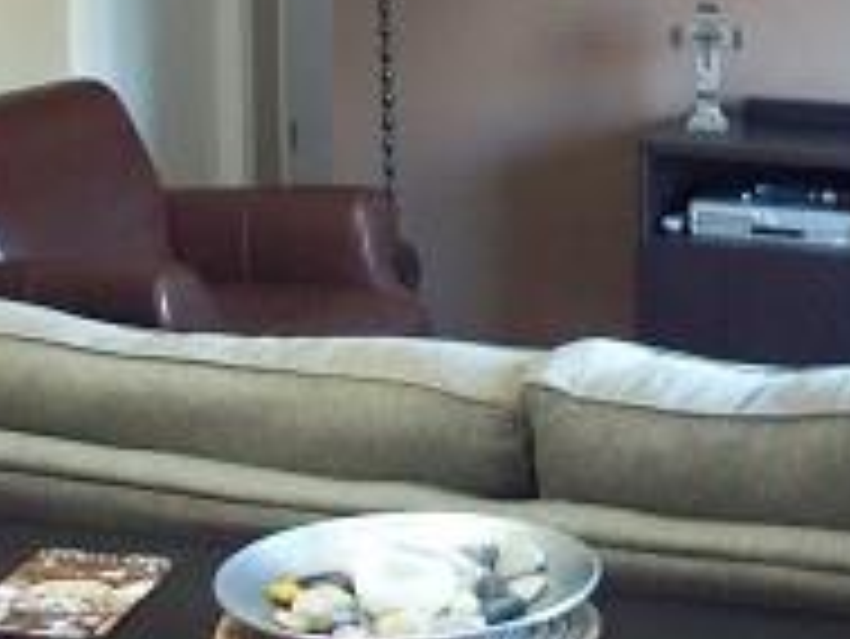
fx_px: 2310
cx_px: 1052
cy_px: 158
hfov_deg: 19.5
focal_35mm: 94
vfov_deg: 15.7
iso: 196
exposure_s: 1/8
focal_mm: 6.2
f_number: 2.8
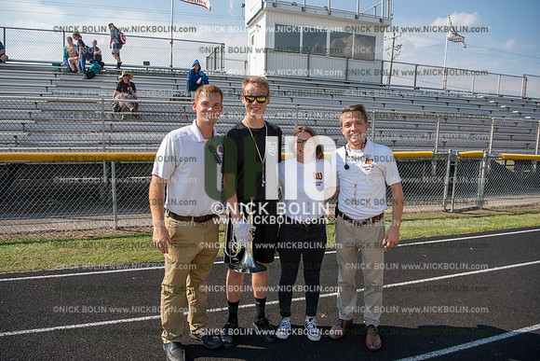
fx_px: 360
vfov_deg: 53.2
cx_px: 270
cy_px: 180
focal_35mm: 24
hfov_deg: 73.7
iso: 200
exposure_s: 1/1000
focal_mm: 24
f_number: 5.6
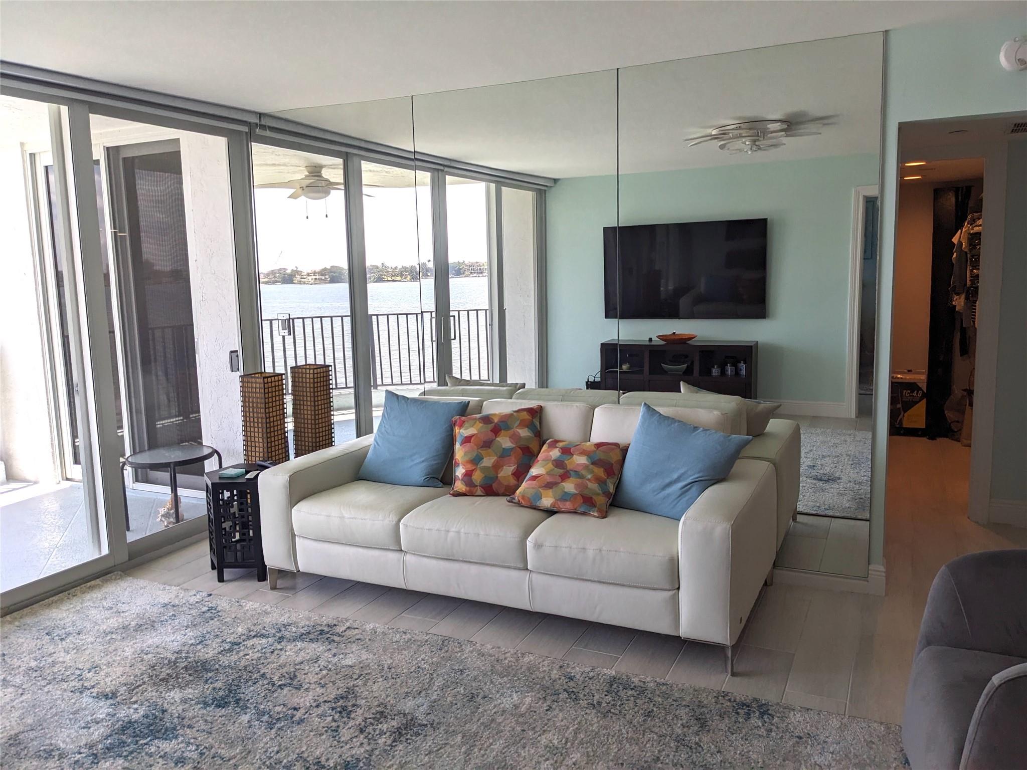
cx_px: 514
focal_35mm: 27
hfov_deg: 65.3
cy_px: 385
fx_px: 801
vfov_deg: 51.4
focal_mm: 4.38
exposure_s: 1/1017
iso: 56
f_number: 1.73
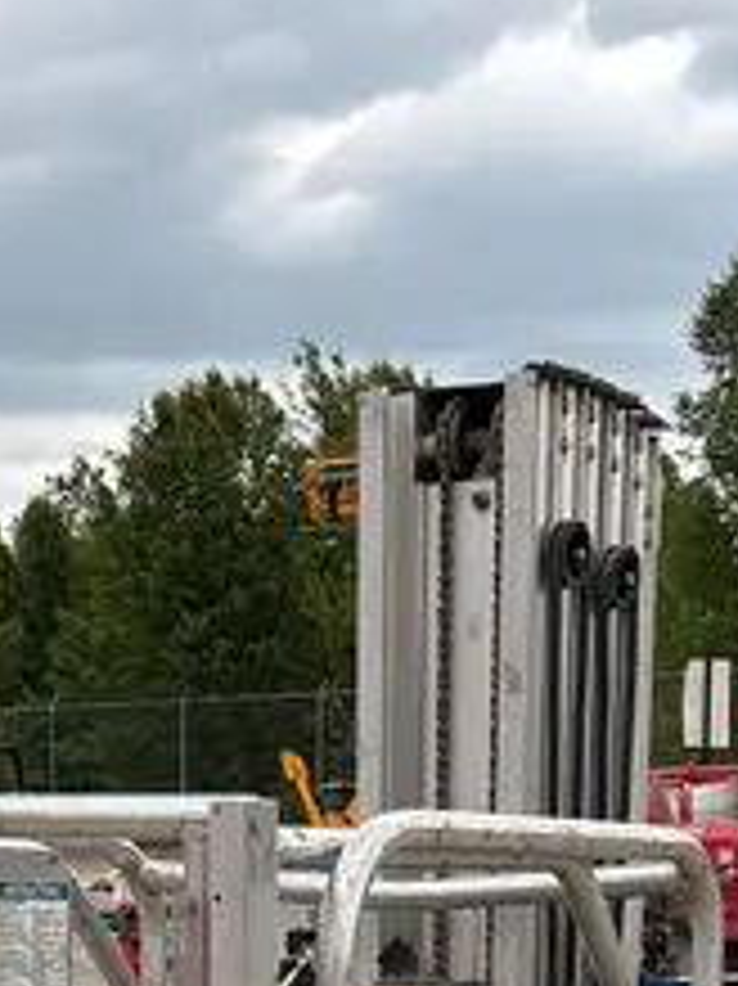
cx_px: 288
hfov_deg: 16.9
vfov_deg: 18.9
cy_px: 1614
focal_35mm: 87
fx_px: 2475
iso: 50
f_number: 1.6
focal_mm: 5.96
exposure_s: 1/544
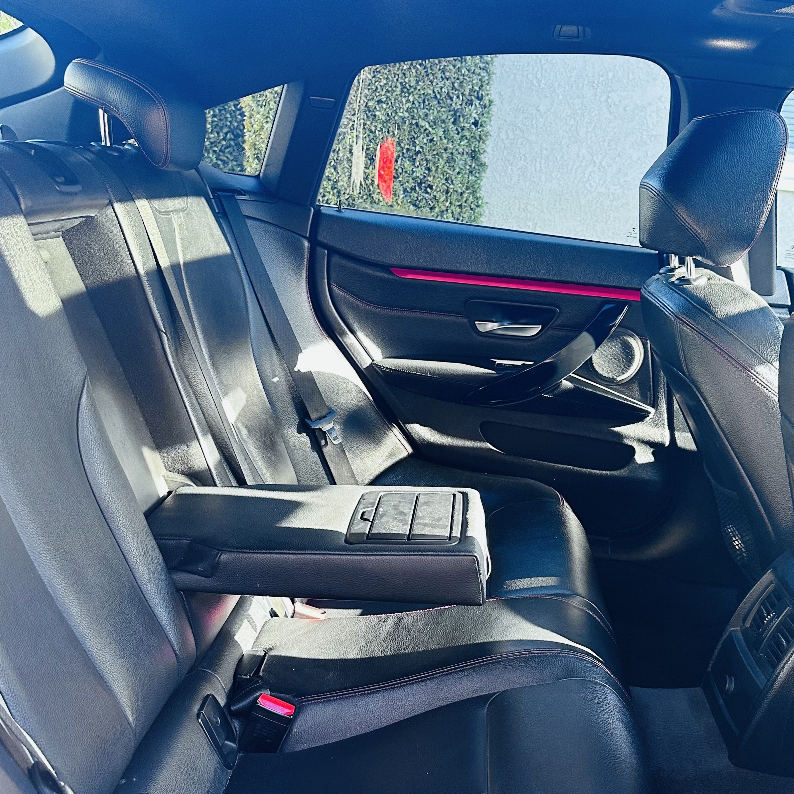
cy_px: 519
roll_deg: -5.5
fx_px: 934
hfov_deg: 45.9
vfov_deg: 45.5
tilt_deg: -20.6
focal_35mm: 36
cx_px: 465
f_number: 1.78
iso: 250
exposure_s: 1/91
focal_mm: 6.86
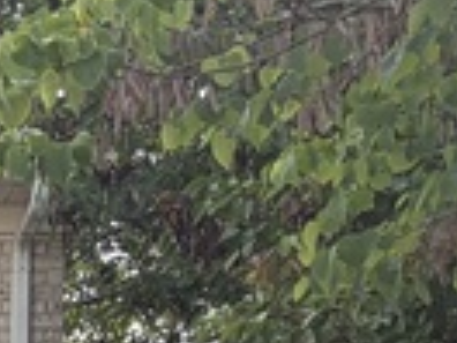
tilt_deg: +2.4
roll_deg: -0.5
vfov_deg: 8.4
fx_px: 2086
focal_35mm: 158
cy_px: 908
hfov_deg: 11.0
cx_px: -550
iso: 64
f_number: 1.6
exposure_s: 1/1799
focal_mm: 5.96
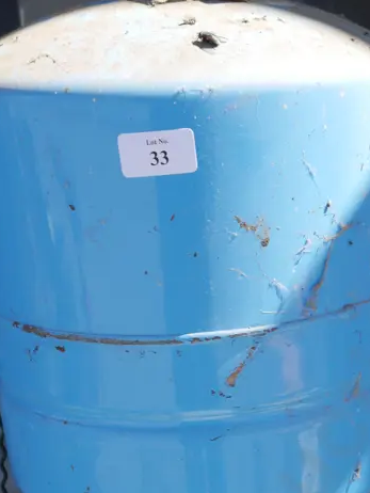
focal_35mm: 71
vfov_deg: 26.2
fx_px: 1011
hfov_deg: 20.4
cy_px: 470
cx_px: 315
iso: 200
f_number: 5.6
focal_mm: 16
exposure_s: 1/320
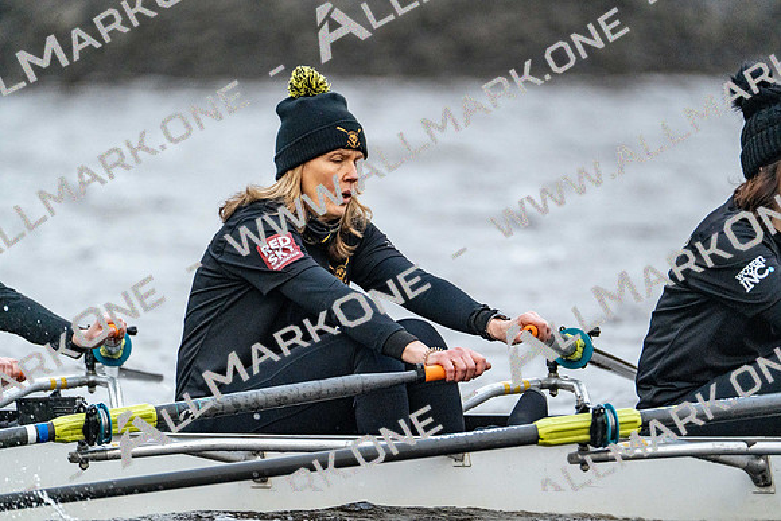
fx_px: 13019
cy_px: 260
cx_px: 390
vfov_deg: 2.3
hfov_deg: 3.4
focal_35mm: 600
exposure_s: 1/1600
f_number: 6.3
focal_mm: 600
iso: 6400
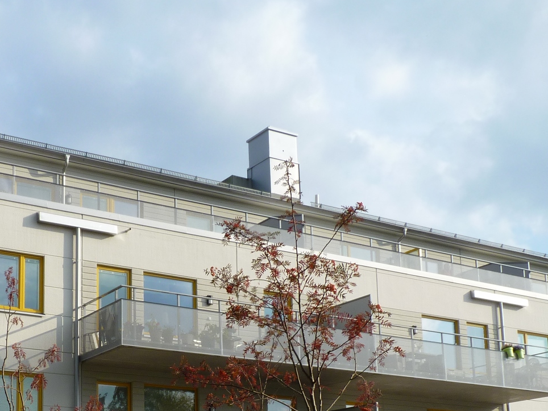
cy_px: 383
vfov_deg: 25.2
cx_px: 143
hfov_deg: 33.7
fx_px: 887
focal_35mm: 56
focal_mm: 4.8
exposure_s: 1/200
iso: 80
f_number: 5.6
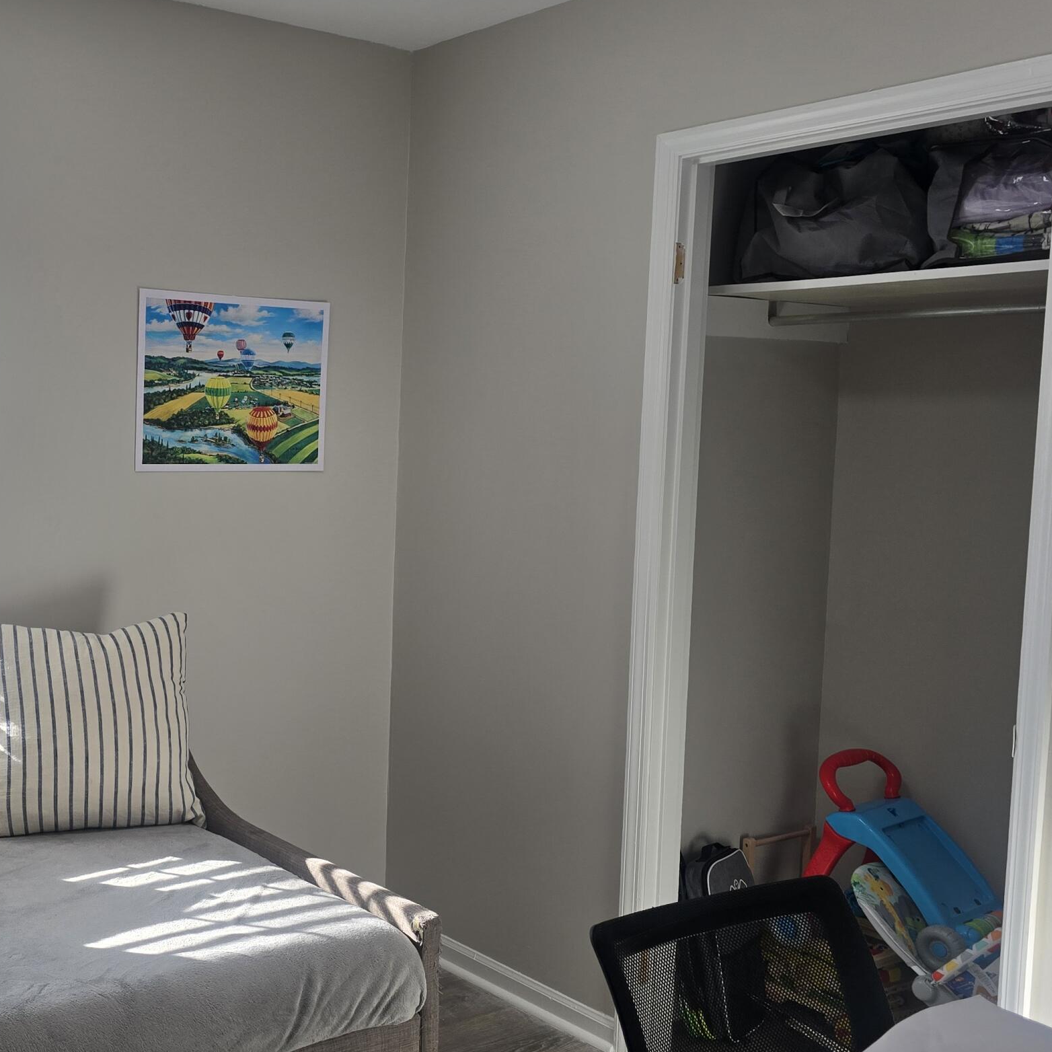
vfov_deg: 42.8
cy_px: 533
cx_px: 181
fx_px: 1341
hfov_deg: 40.7
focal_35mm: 39
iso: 40
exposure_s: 1/120
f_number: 1.7
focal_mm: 6.3
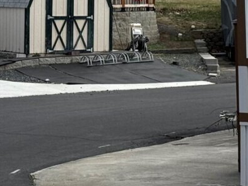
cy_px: -8
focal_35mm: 171
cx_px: 370
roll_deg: +2.1
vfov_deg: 8.6
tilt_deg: +2.9
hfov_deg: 11.1
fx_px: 1225
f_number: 1.78
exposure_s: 1/2342
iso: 64
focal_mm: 6.76
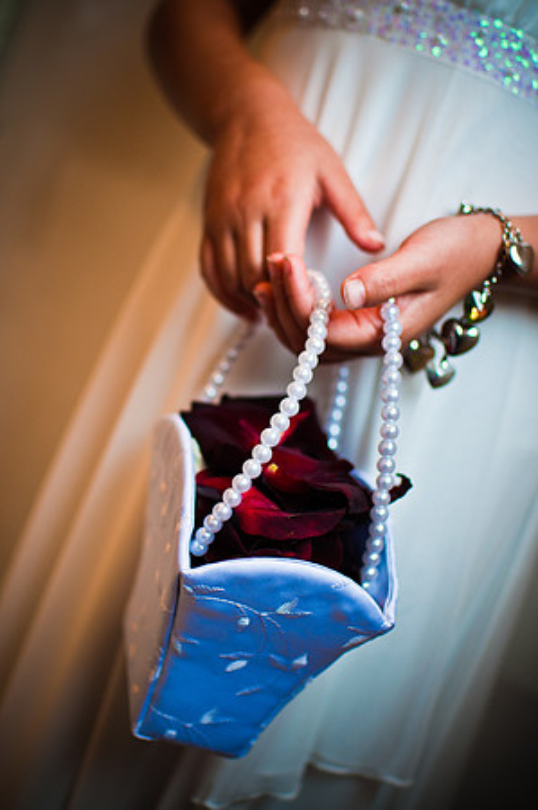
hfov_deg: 25.7
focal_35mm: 52
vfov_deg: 37.9
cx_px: 269
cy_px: 405
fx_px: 1180
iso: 200
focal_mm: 35
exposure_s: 1/80
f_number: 1.8
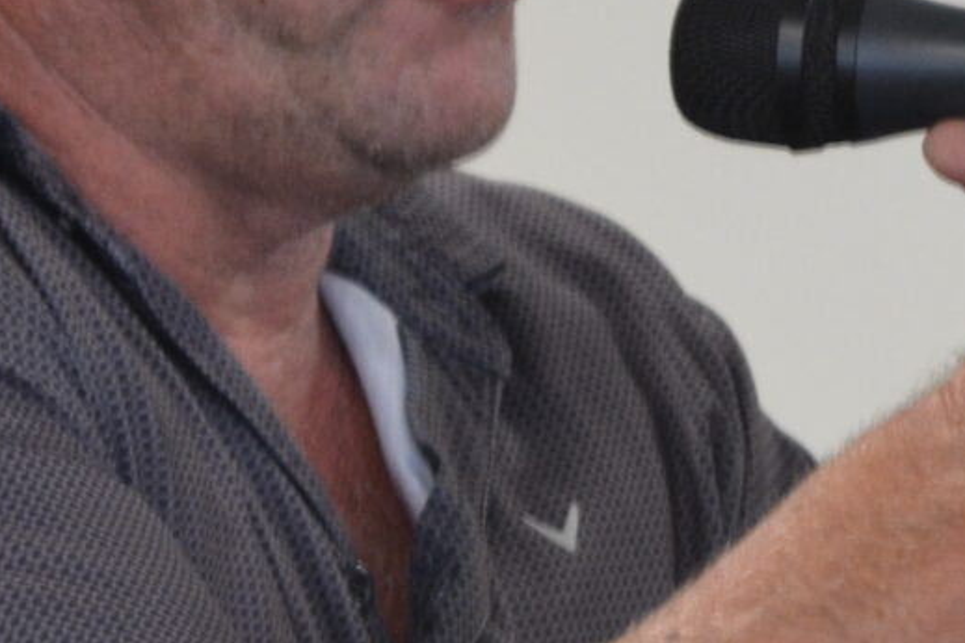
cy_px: 154
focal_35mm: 857
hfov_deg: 2.4
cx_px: 695
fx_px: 22971
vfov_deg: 1.6
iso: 800
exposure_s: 1/50
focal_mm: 116
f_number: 4.8
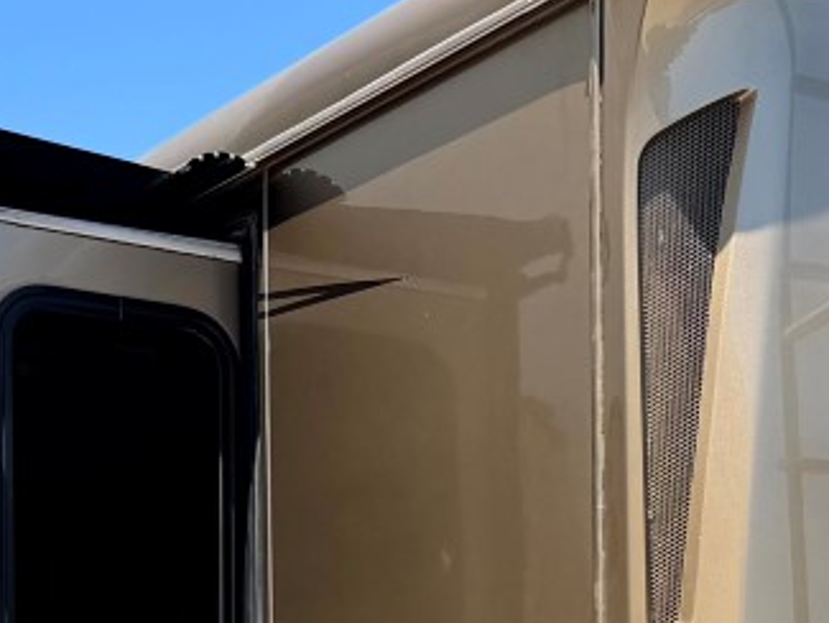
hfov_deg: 19.1
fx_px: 2468
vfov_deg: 13.6
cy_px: 914
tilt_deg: -0.5
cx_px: 404
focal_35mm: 103
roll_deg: +2.1
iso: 80
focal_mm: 6.76
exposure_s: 1/2611
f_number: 1.78
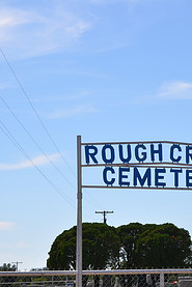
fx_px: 951
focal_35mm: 119
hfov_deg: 11.4
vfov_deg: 17.2
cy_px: 183
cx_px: 177
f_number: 10
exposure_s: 1/250
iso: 100
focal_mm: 38
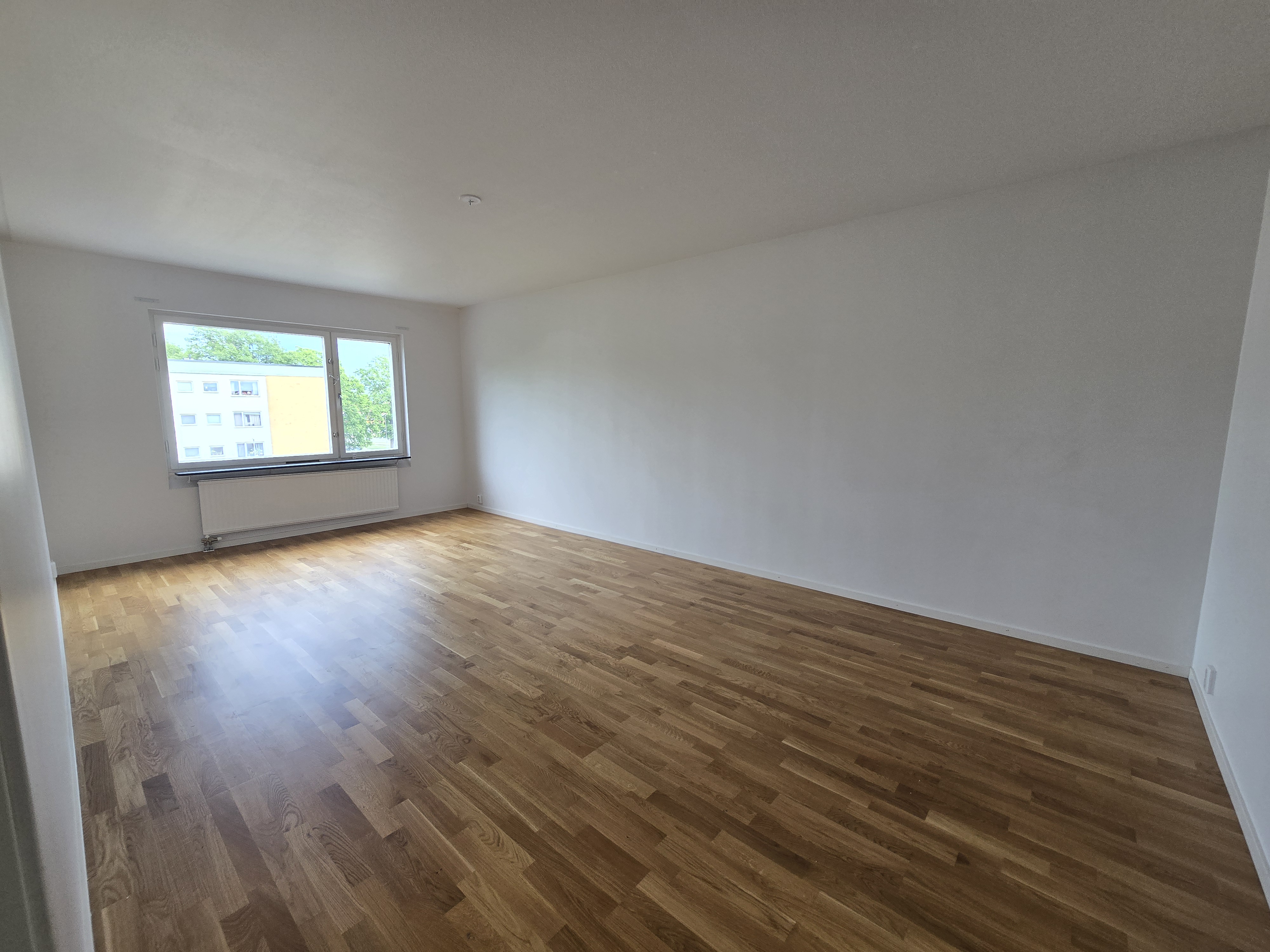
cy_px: 476
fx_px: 477
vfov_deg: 89.9
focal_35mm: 13
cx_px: 635
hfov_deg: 106.2
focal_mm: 2.2
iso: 64
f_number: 2.2
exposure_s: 1/120
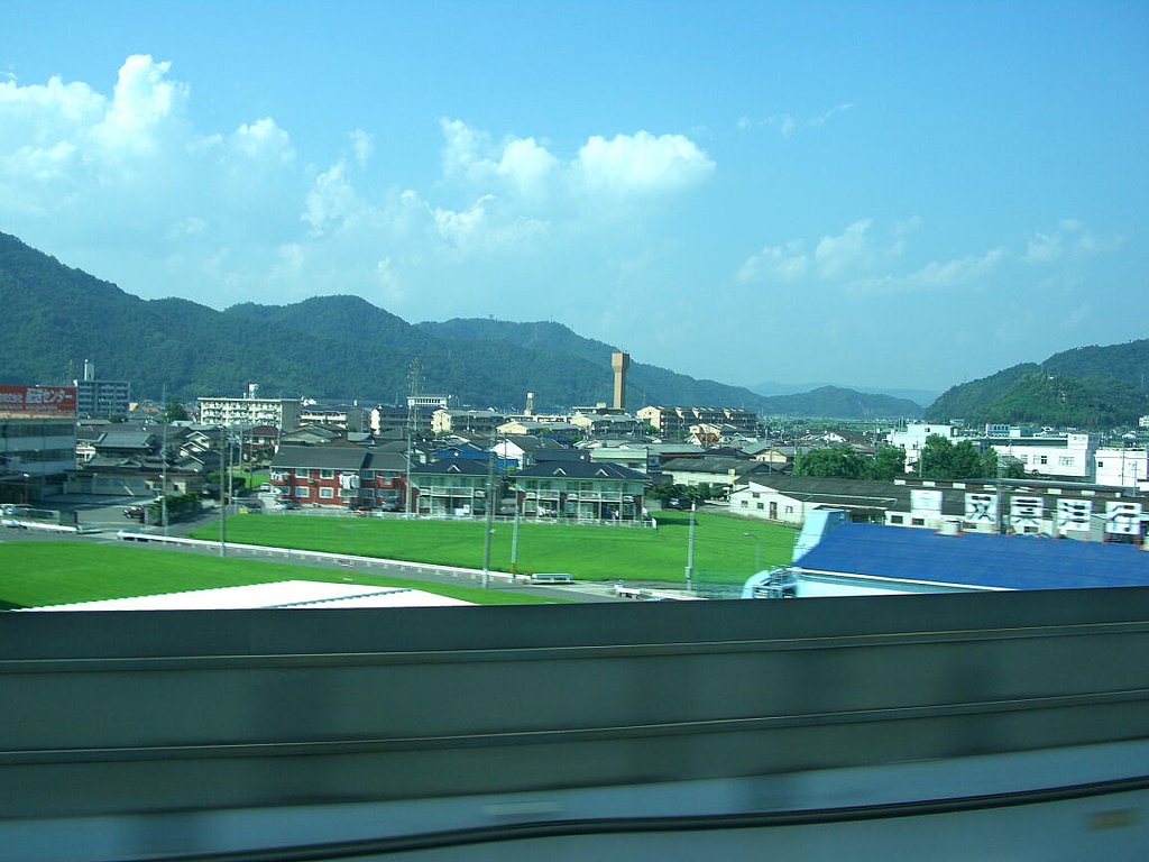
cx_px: 574
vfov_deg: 37.7
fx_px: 1261
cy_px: 431
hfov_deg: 49.0
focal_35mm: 38
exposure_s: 1/200
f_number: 5.6
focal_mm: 7.9
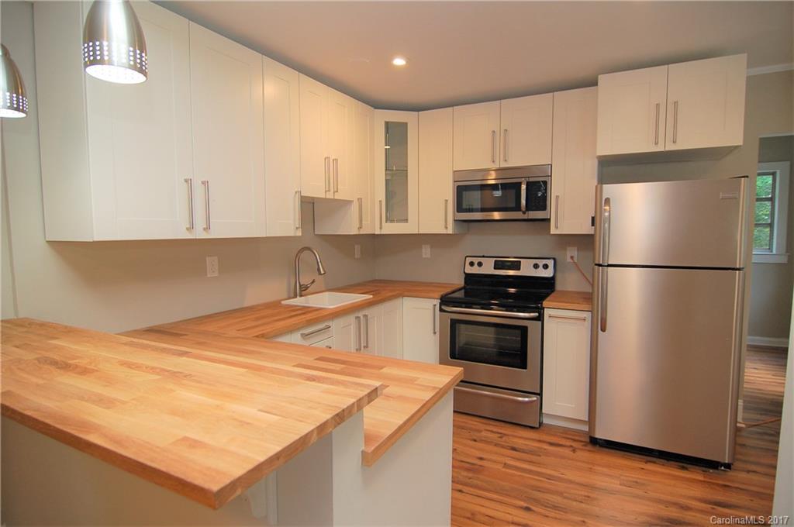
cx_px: 397
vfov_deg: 67.2
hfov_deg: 90.1
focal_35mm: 18
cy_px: 264
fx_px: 396
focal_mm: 12
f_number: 4
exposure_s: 1/60
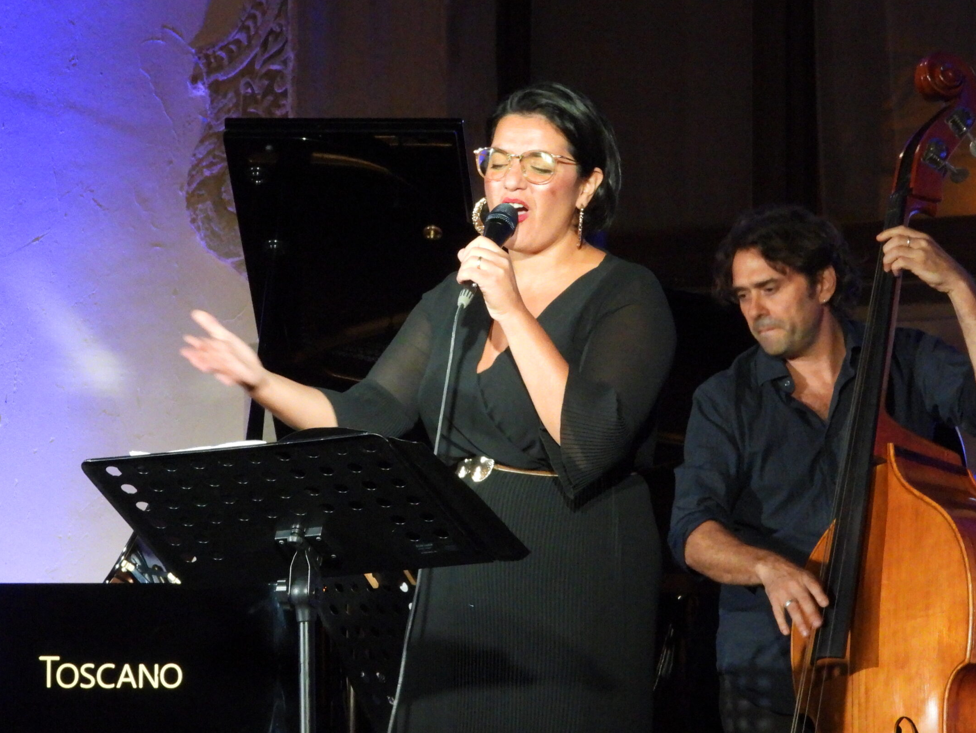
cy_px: 335
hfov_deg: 8.3
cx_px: 538
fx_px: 6739
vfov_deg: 6.2
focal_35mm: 239
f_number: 6.3
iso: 1400
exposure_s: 1/30
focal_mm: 35.9
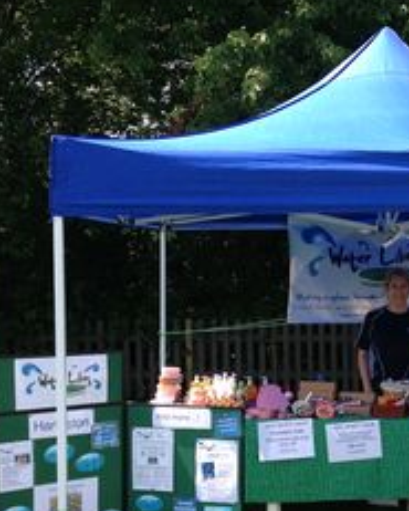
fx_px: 1013
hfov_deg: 21.7
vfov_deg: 28.1
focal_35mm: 67
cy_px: 338
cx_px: 442
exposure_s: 1/484
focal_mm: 4.12
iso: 50
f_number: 2.4
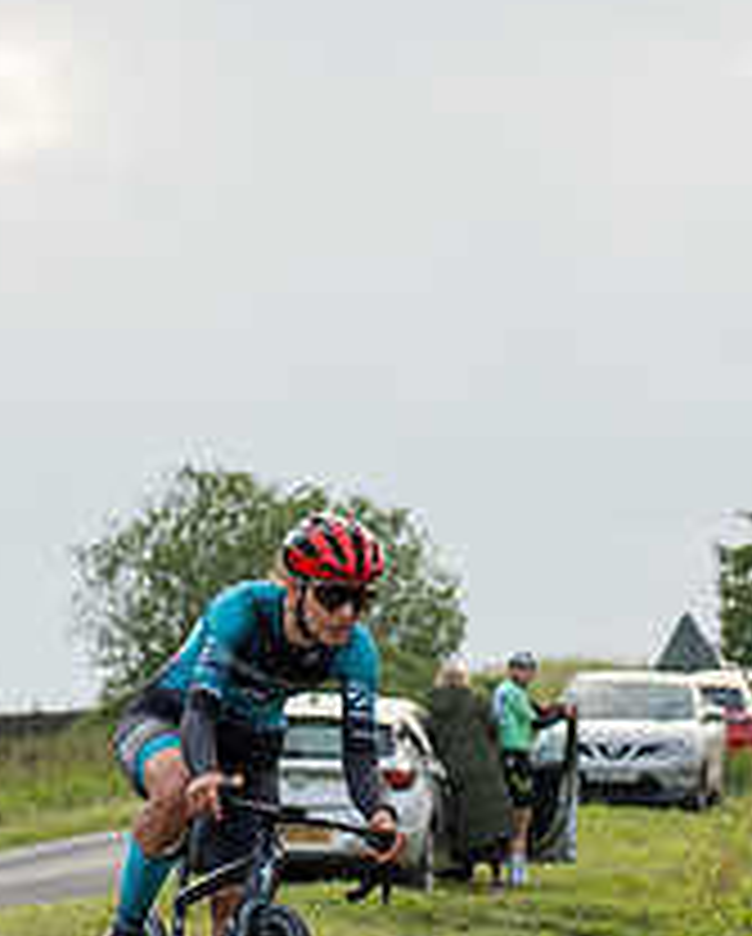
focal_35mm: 270
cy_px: 331
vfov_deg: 7.1
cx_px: 105
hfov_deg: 5.7
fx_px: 7495
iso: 400
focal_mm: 75
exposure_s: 1/1000
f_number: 4
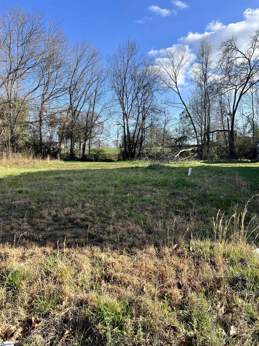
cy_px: 173
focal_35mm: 26
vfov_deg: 67.3
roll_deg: +2.3
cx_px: 130
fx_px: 259
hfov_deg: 53.1
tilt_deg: -3.9
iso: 50
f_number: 1.5
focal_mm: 5.7
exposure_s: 1/1808
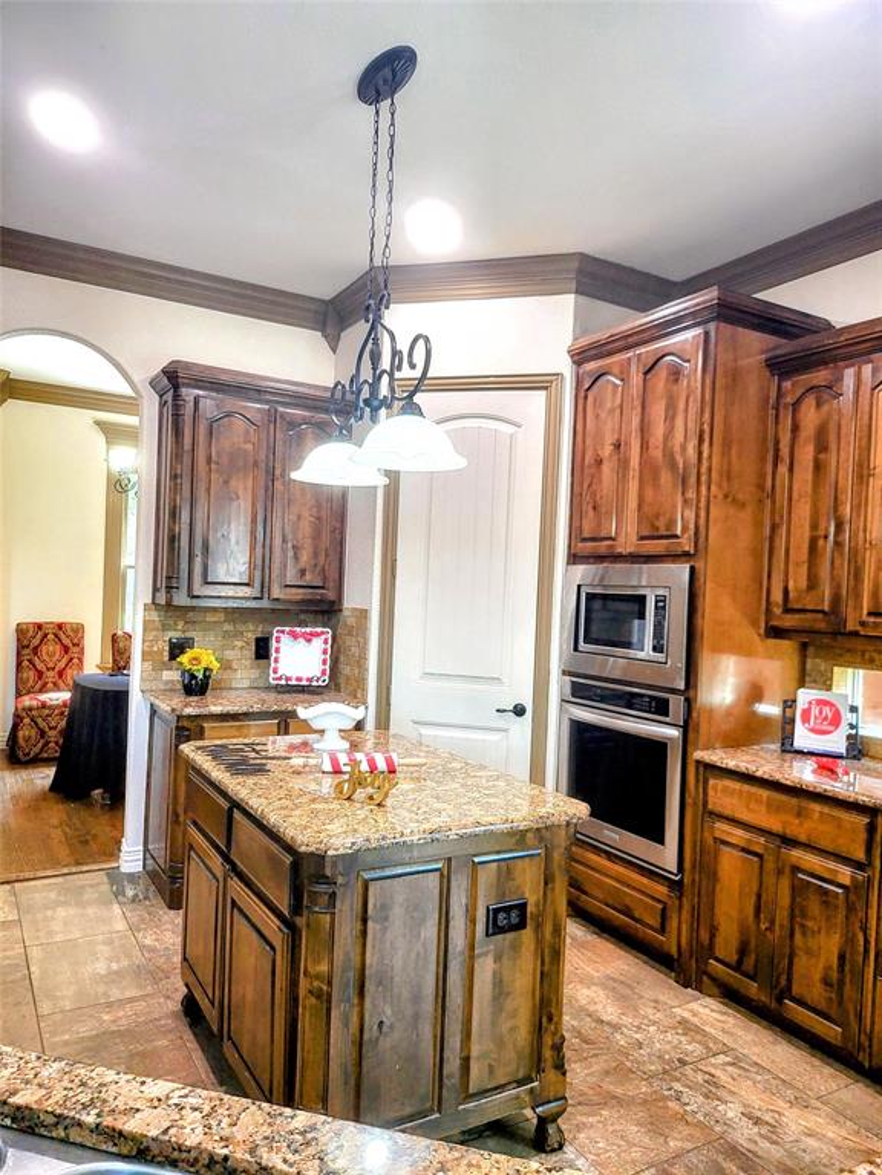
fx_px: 815
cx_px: 441
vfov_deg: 71.6
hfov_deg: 56.8
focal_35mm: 24
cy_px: 588
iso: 200
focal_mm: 5
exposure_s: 1/120
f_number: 1.8
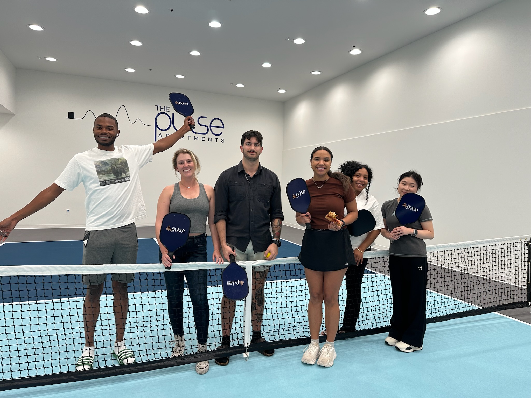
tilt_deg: -4.7
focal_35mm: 24
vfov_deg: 56.8
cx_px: 266
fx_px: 368
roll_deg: -2.3
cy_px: 199
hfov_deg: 71.6
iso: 80
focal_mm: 6.86
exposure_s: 1/120
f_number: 1.78
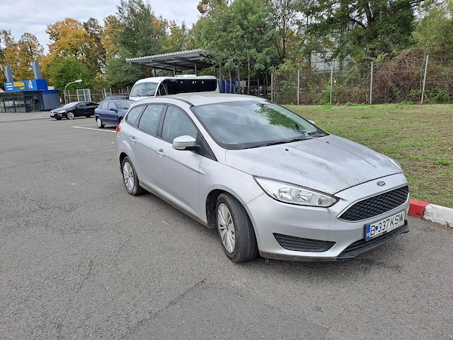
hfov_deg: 69.4
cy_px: 170
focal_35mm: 25
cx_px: 226
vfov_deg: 54.9
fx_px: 327
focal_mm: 4.65
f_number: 1.8
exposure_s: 1/769
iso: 32
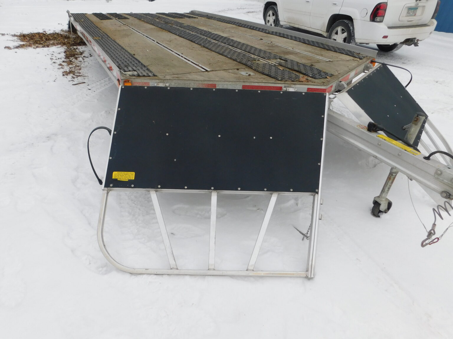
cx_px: 226
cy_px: 170
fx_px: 301
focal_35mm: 23
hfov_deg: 73.9
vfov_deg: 58.9
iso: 125
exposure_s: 1/1000
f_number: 3
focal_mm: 4
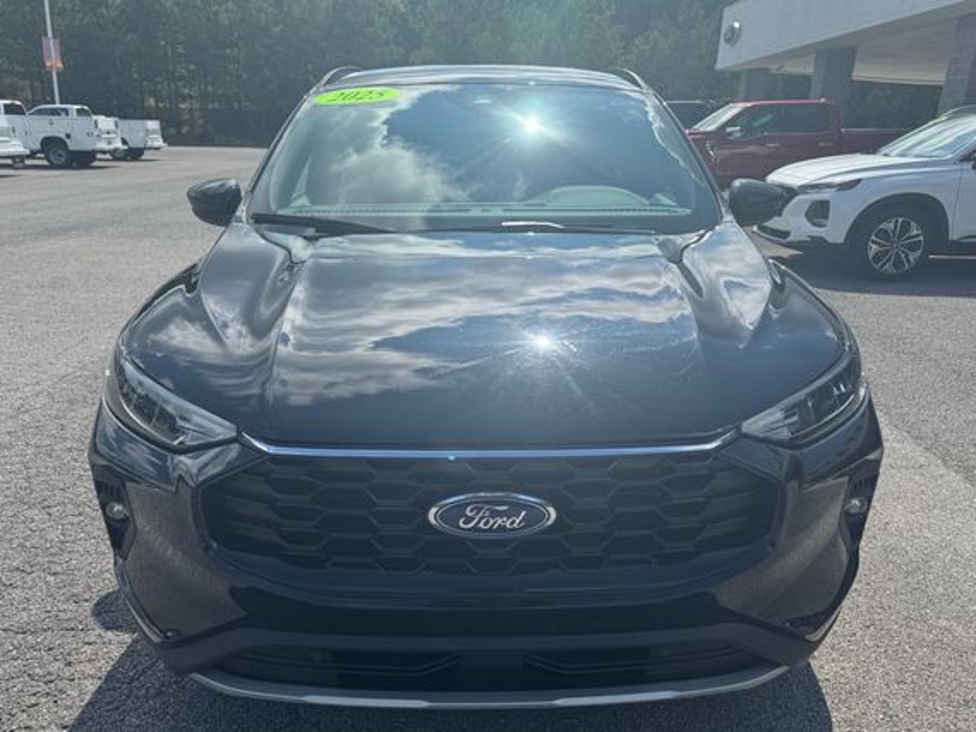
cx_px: 487
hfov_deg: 65.3
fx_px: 761
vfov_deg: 51.3
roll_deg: -3.2
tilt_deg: -19.7
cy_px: 398
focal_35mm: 27
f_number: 1.78
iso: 80
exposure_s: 1/4310
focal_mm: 6.76
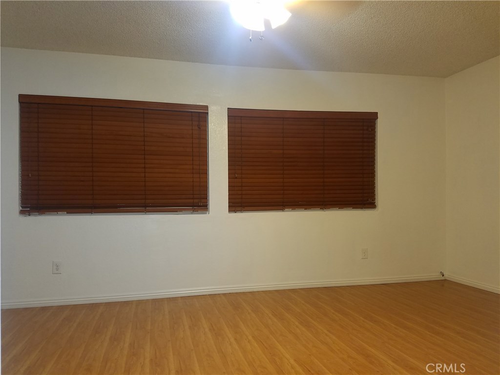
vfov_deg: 53.1
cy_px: 188
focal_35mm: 26
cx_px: 250
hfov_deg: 67.3
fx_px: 376
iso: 80
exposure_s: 1/24
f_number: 1.7
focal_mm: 4.2
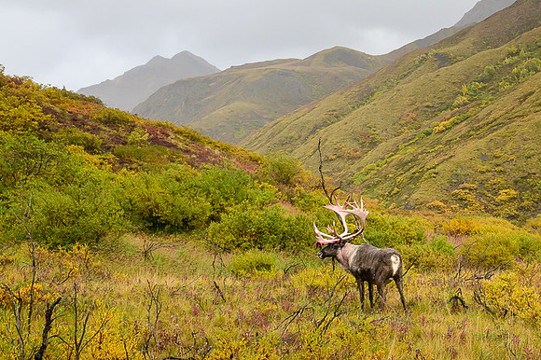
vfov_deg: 20.3
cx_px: 401
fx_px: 1001
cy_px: 122
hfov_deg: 29.8
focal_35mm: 67
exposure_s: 1/640
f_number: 11
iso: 800
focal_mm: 45
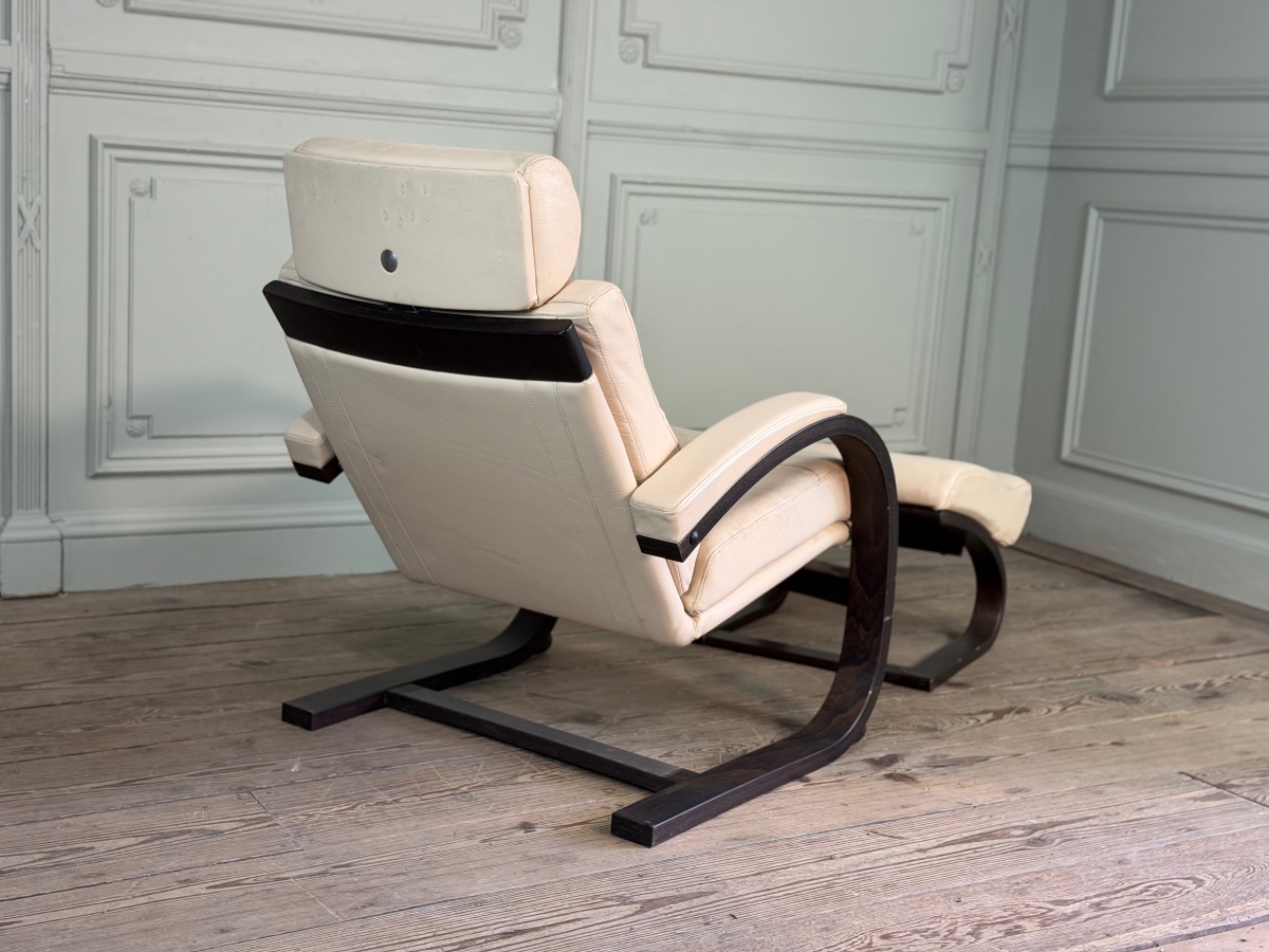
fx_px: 1760
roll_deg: -2.6
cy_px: 476
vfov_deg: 30.3
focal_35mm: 48
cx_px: 634
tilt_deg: -10.7
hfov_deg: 39.7
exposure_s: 1/50
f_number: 1.78
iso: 125
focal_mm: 6.76
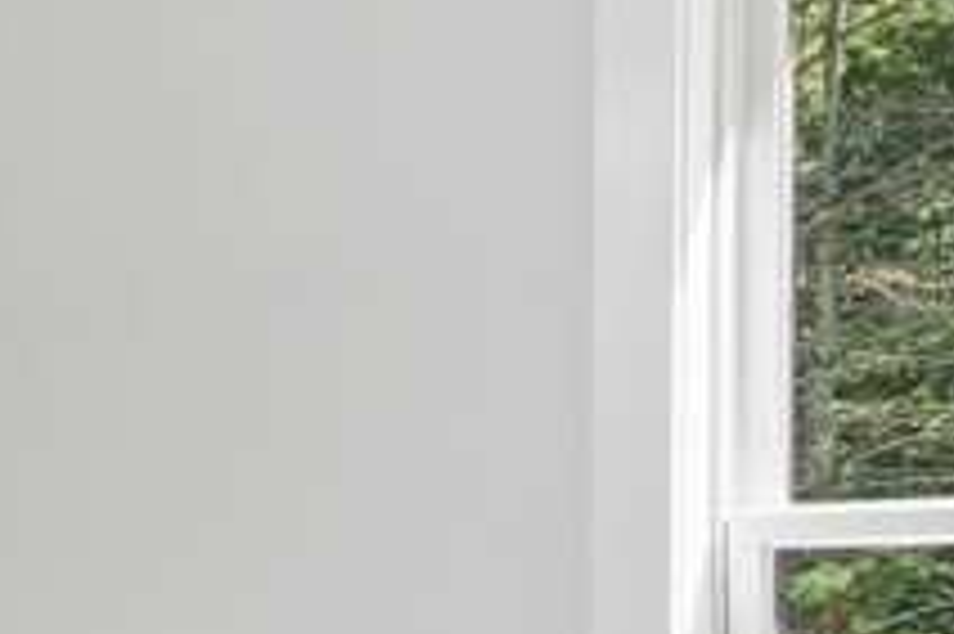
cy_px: 672
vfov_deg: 15.3
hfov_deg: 17.6
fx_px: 2304
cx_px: -886
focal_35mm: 87
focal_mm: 17
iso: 640
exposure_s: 1/160
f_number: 7.1
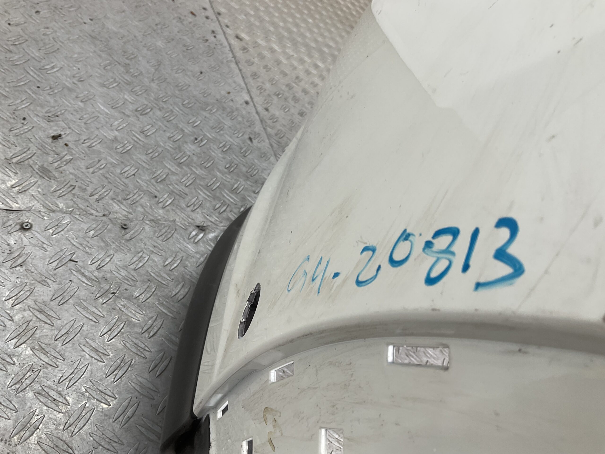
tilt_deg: -36.4
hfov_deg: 61.7
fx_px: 507
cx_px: 302
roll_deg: -43.2
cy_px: 227
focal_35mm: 29
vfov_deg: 48.2
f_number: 1.8
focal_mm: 3
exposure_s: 1/118
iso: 16
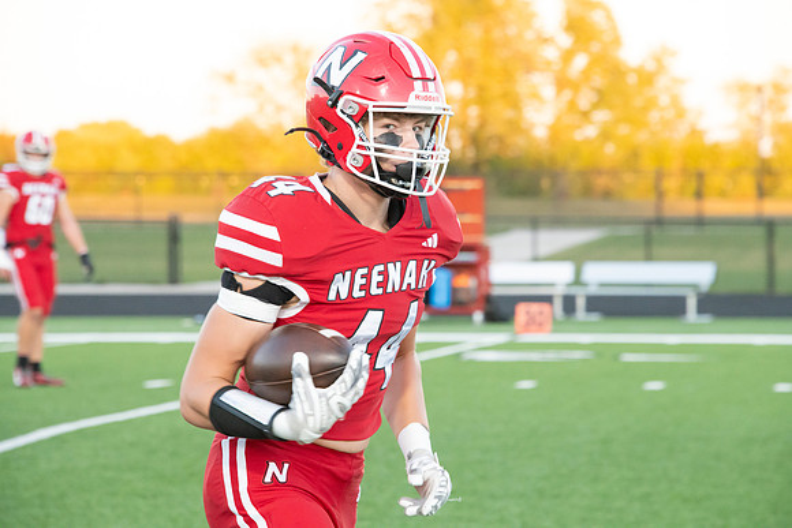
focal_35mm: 230
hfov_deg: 8.9
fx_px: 5061
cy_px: 264
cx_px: 396
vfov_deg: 6.0
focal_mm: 230
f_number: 9
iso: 8000
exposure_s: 1/400
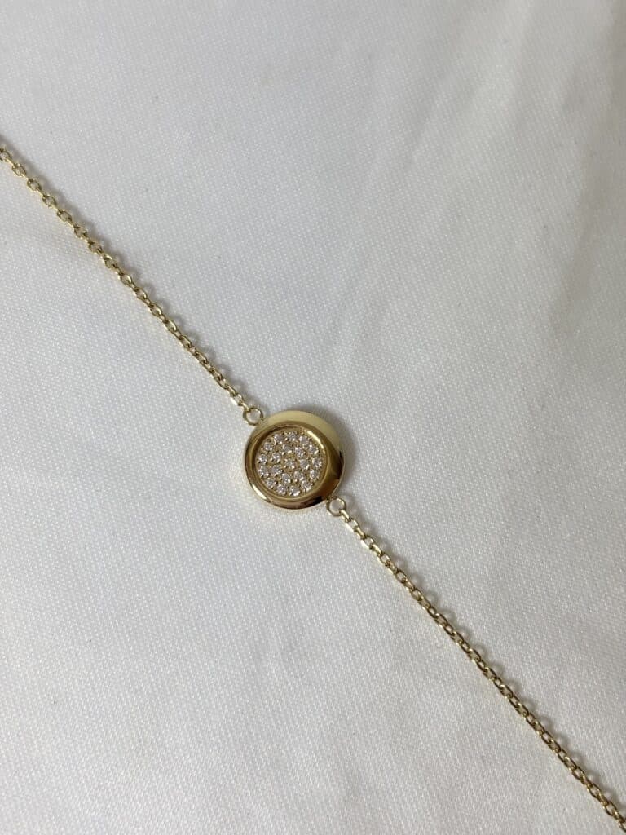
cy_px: 418
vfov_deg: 36.8
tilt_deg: -78.7
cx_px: 313
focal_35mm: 52
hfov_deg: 28.0
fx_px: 1254
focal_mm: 5.96
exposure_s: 1/233
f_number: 1.6
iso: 32
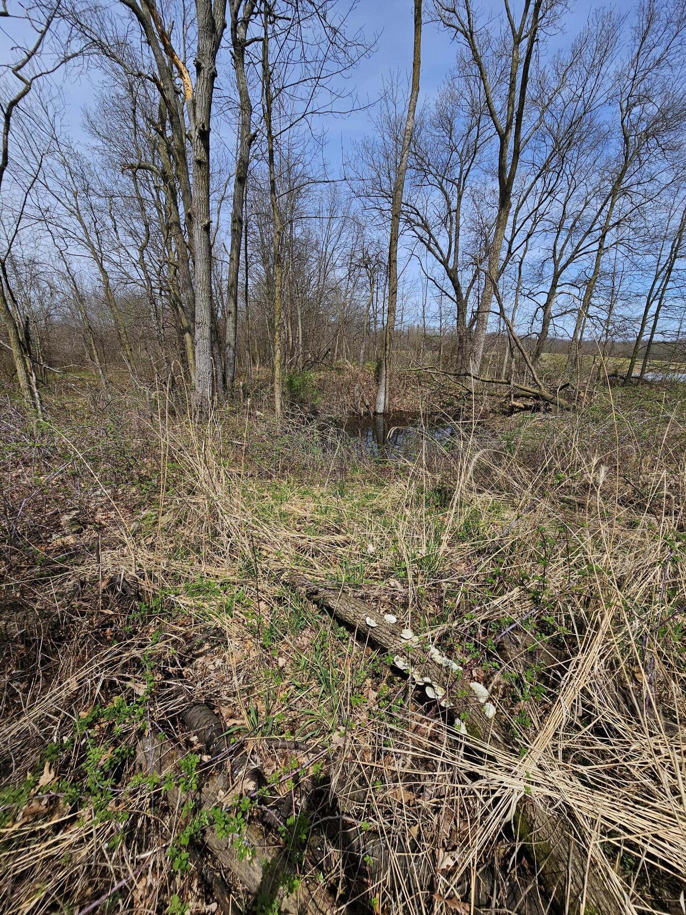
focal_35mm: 13
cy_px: 458
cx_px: 343
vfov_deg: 106.2
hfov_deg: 89.9
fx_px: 344
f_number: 2.2
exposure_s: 1/2192
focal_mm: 2.2
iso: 50
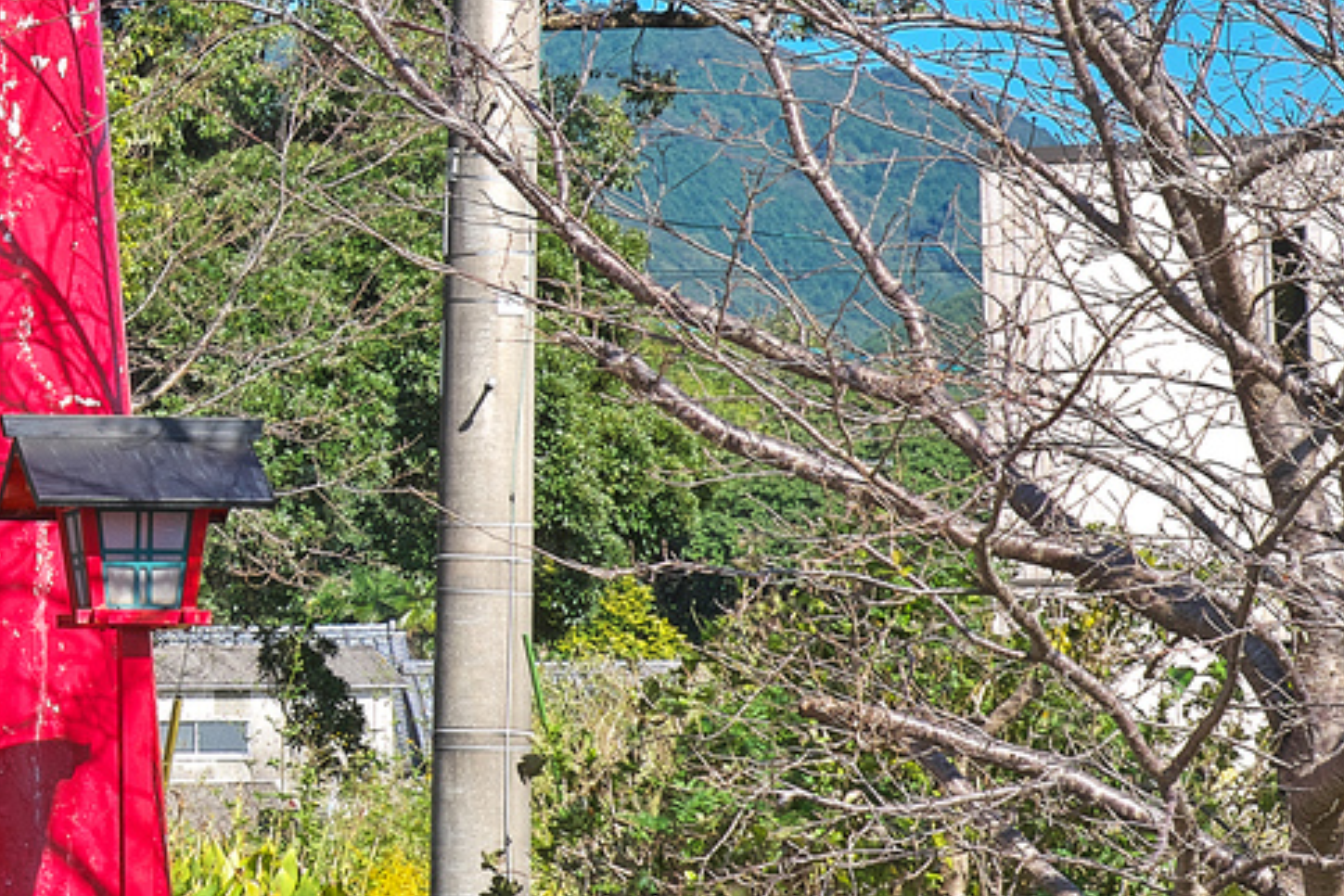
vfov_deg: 6.5
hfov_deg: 9.3
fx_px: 7877
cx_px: -1046
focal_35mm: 211
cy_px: -223
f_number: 10
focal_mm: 51
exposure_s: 1/125
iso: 100
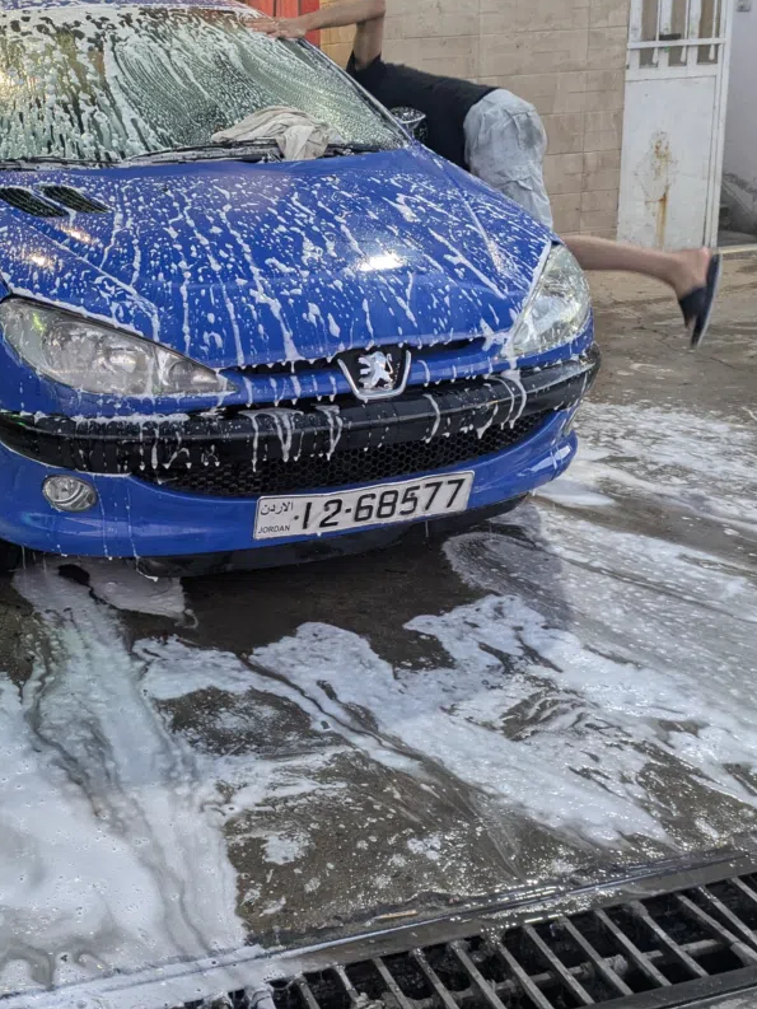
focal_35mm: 43
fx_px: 1253
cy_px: 433
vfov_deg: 43.7
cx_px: 142
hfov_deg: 32.6
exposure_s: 1/50
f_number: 1.89
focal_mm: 5.43
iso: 167
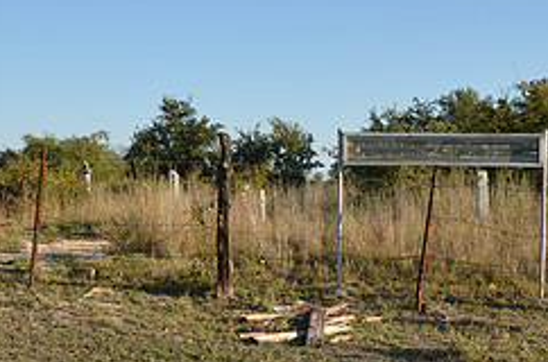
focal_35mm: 61
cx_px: 315
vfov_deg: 22.1
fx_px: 929
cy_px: 188
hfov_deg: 32.8
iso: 200
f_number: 6.3
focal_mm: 17
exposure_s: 1/160
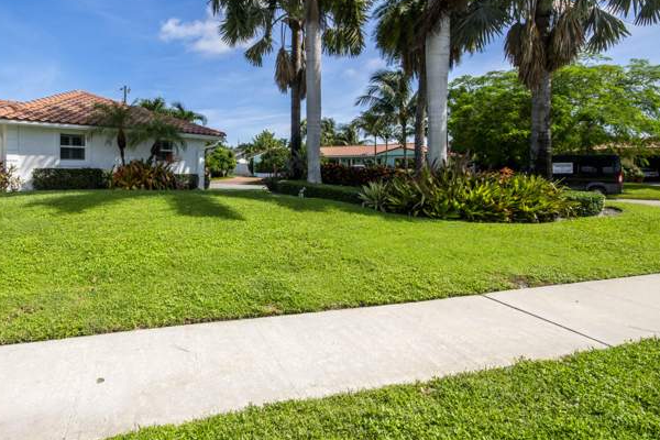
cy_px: 171
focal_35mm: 20
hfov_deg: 81.9
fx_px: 367
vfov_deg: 61.3
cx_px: 236
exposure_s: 1/640
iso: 100
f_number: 8
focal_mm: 10
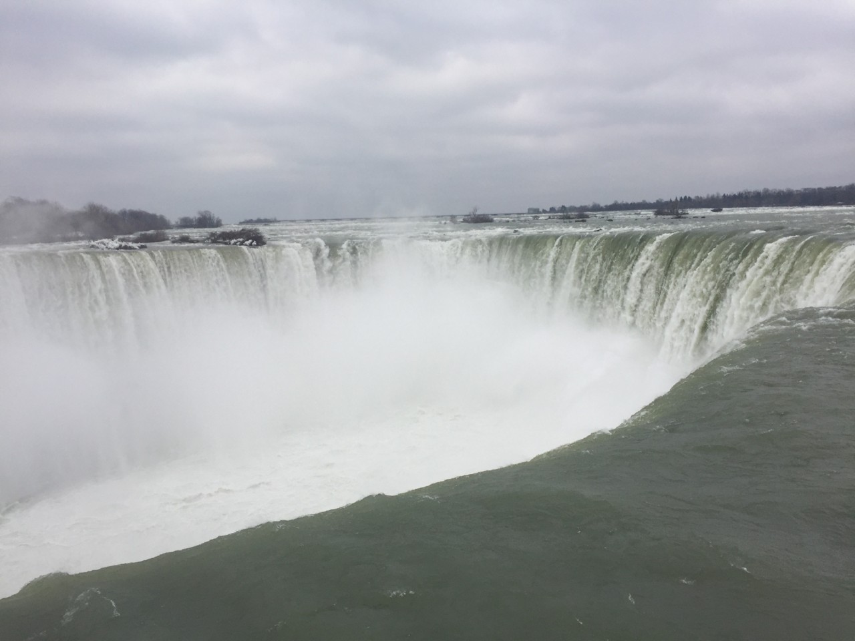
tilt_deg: -8.1
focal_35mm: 29
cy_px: 320
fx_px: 716
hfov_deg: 61.7
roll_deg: +1.0
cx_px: 428
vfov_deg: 48.2
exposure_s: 1/449
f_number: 2.2
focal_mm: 4.15
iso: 32
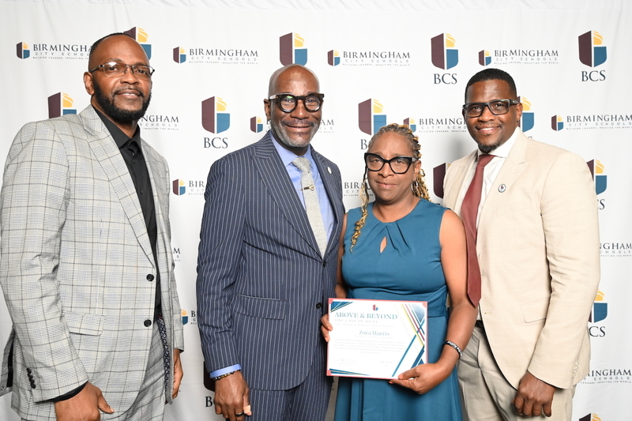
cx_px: 316
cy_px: 210
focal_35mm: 32
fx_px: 553
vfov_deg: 41.7
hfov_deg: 59.5
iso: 2800
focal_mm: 31.5
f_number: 4
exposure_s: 1/125
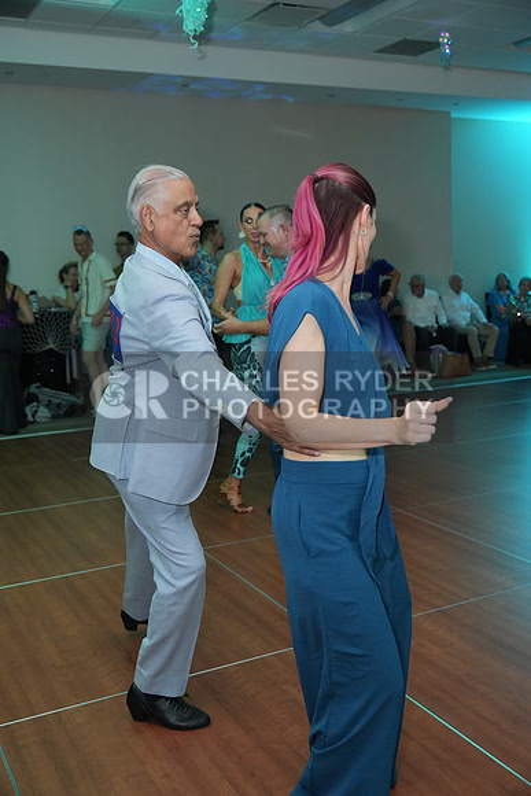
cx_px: 266
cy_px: 398
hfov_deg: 35.1
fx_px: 840
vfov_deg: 50.7
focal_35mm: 38
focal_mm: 38
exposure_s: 1/200
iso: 3200
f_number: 4
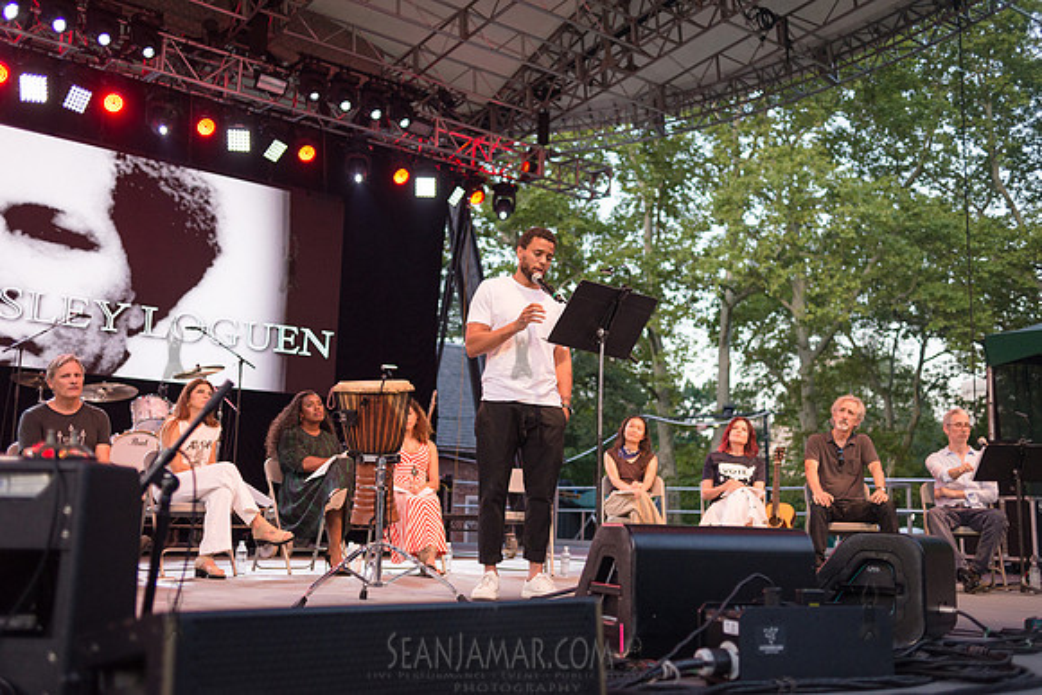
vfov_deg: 37.9
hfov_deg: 54.4
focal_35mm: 35
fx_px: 1013
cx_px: 521
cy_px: 348
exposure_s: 1/1250
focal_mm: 35
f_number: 2.8
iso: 1600
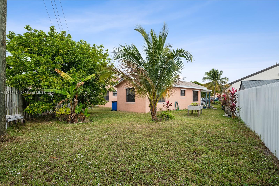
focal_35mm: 21
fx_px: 163
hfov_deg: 81.3
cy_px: 93
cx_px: 140
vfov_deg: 59.4
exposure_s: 1/500
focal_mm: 21
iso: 250
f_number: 8
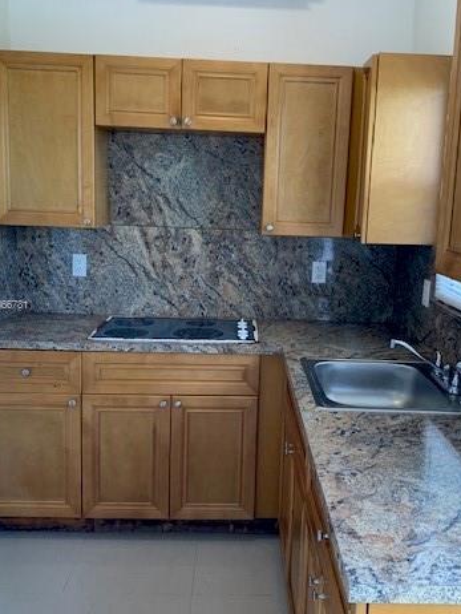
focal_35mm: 36
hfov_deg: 39.6
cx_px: 266
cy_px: 306
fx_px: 639
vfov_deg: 51.3
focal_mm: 4.25
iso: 80
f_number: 1.8
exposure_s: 1/120
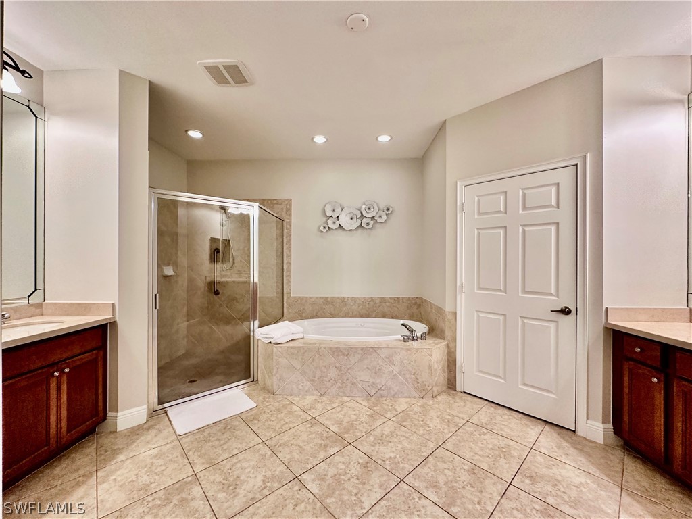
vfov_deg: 85.7
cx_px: 346
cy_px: 260
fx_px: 280
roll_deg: -0.5
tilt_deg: +0.3
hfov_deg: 102.1
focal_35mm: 14
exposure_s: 1/120
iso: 250
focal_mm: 2.22
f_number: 2.2
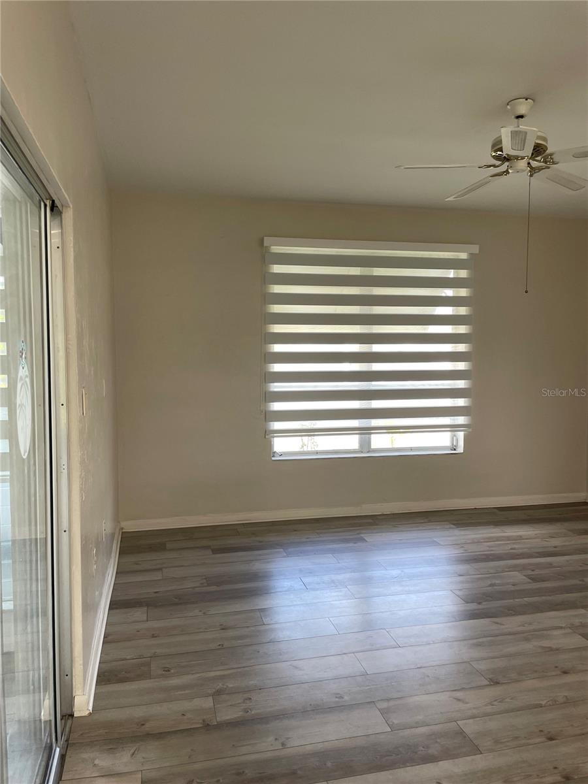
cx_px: 294
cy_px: 392
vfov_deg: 67.3
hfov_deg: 53.1
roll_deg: -0.3
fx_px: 589
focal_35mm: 26
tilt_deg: -1.5
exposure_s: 1/120
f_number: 1.6
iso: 125
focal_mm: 4.2
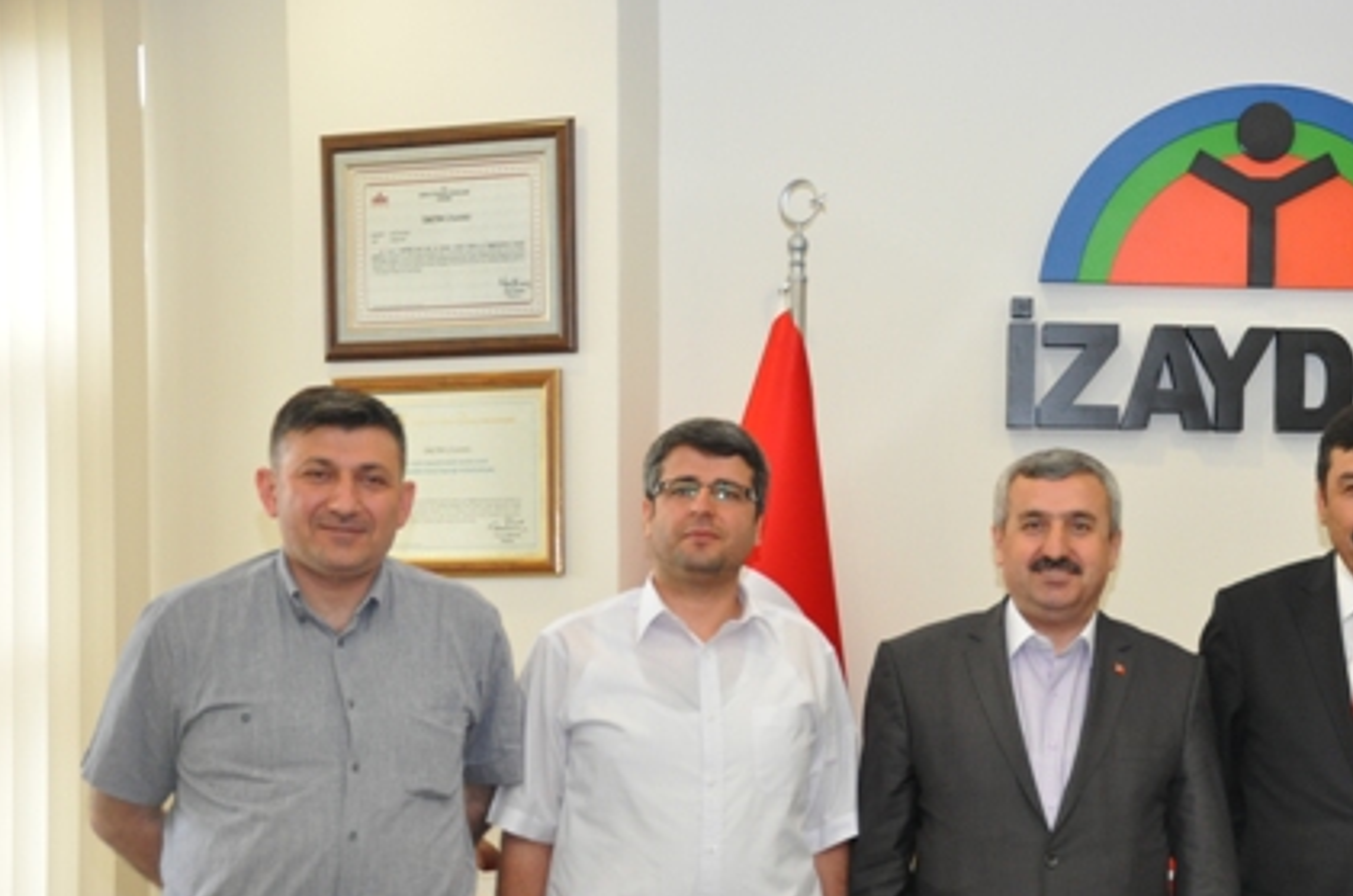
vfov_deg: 18.5
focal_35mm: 73
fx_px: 2738
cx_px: 1016
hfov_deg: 27.4
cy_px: 676
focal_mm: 32
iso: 800
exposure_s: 1/60
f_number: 4.2
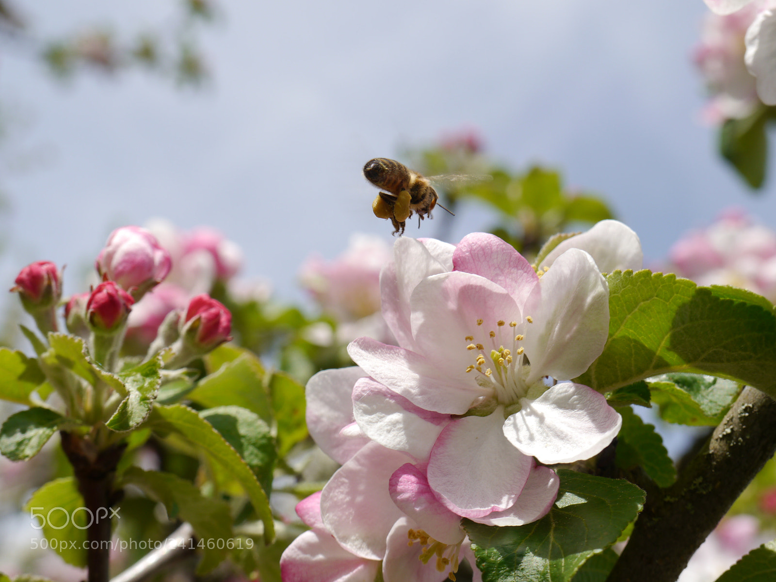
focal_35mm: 84
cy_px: 291
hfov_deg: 23.3
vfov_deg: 17.6
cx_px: 388
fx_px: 1883
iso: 160
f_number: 11
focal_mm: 42
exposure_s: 1/160
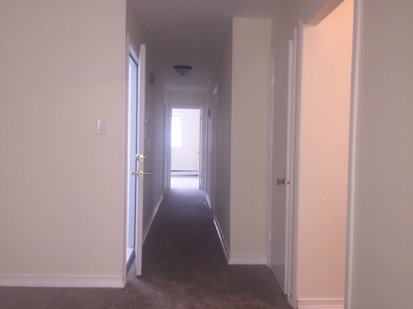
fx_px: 346
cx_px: 206
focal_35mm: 29
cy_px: 154
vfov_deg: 48.2
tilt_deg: -2.8
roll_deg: +0.7
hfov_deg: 61.7
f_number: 2.2
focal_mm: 4.15
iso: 125
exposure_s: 1/30
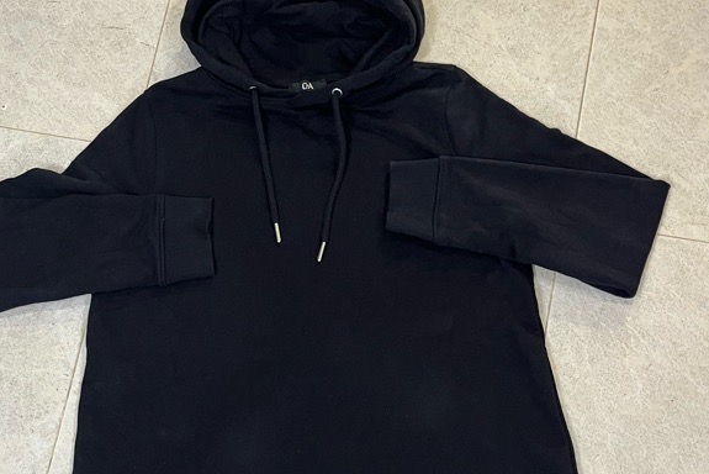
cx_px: 322
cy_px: 400
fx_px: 926
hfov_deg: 41.9
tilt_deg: -76.9
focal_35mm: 47
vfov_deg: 27.9
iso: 400
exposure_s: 1/33
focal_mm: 5.1
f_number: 1.6
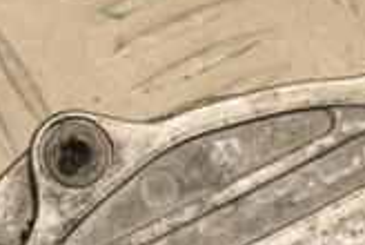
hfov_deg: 5.4
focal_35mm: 383
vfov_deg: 3.6
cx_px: 229
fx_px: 3890
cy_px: 414
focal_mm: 70
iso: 800
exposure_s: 1/200
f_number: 10
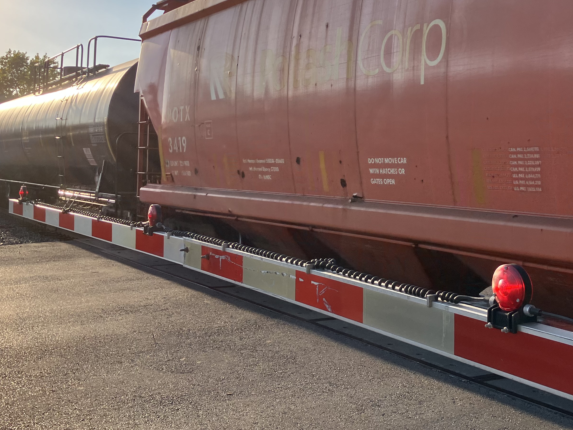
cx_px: 371
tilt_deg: +1.8
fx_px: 778
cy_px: 138
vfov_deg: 30.6
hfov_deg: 40.0
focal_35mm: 47
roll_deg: -0.2
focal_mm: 3.99
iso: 32
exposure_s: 1/1517
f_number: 1.8
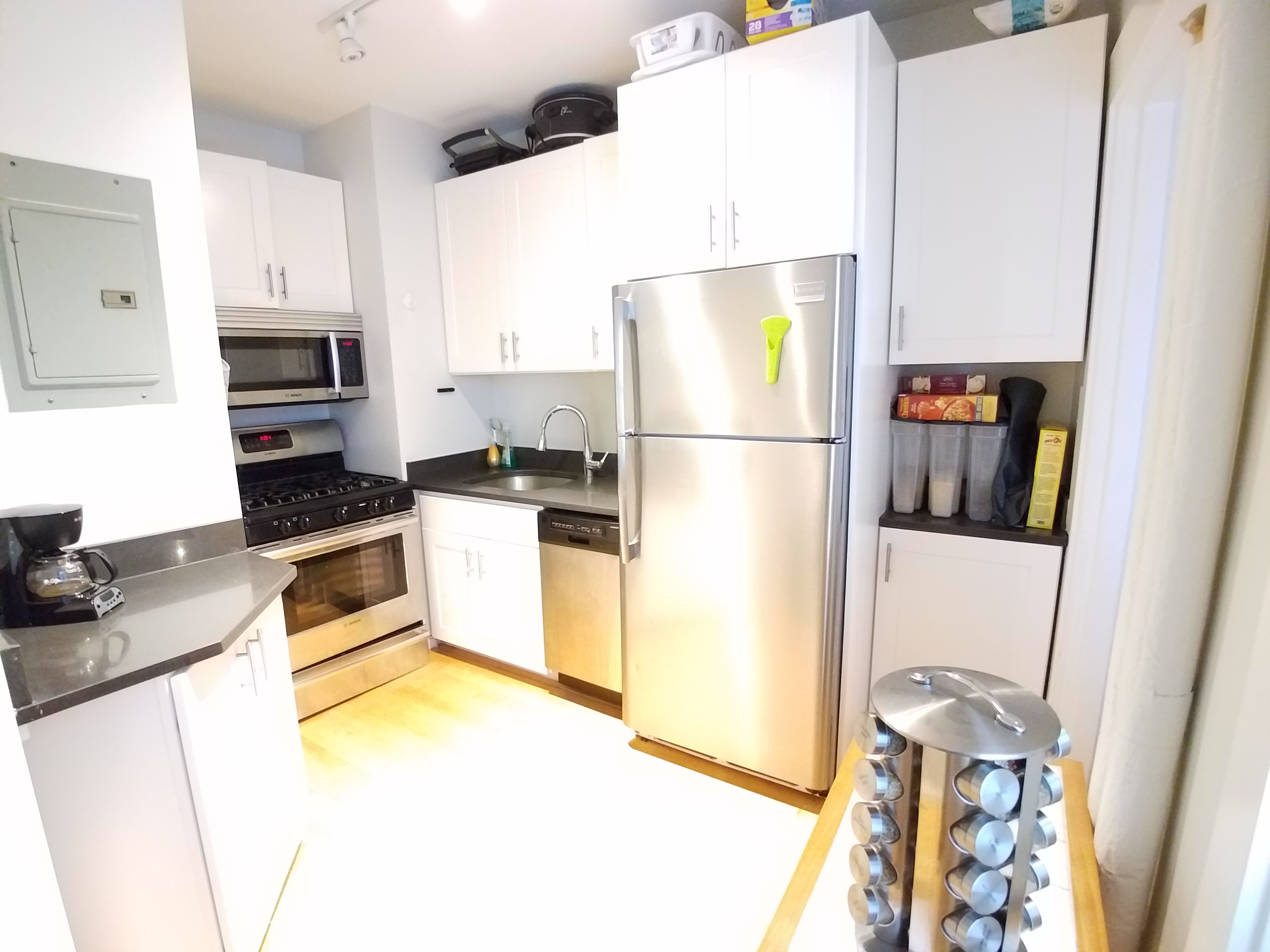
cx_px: 635
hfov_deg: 67.3
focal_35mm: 26
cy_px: 476
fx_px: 954
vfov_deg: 53.1
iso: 800
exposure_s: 1/24
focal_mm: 4.2
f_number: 1.7
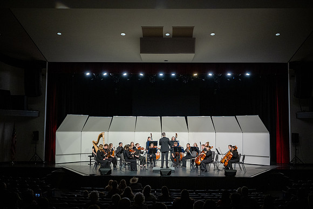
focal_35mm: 39
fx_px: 339
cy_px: 104
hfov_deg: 49.5
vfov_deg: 34.2
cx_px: 156
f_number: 2.8
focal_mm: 39
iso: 2000
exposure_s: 1/400
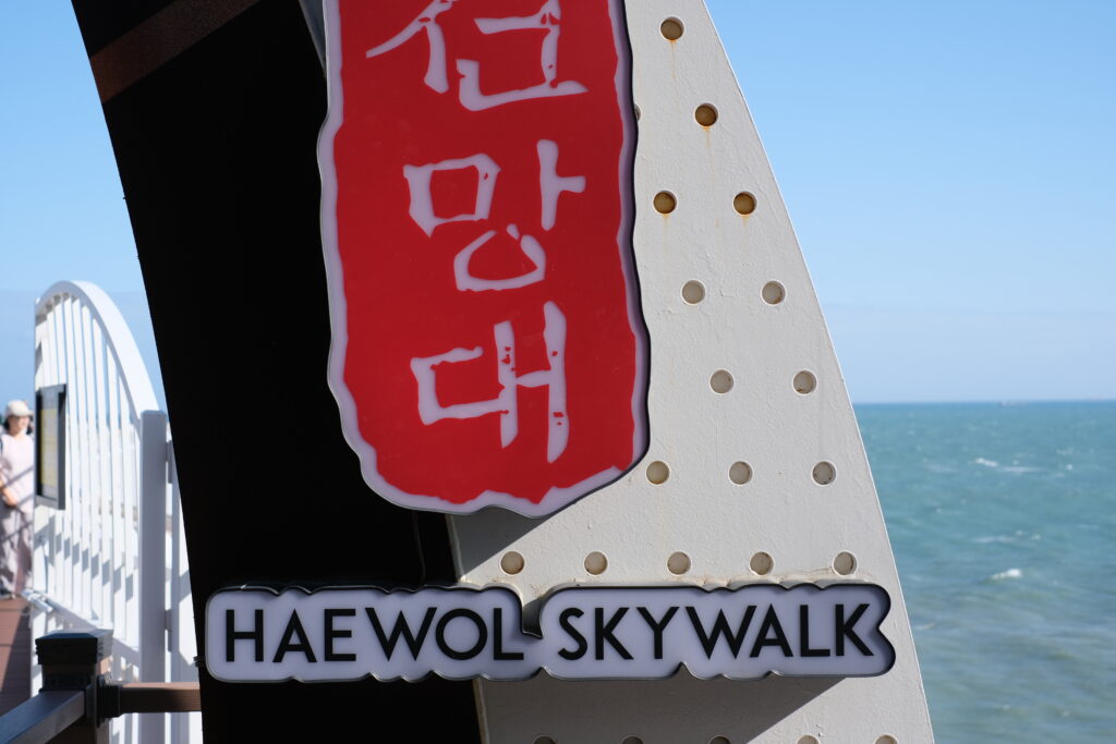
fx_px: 1643
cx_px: 558
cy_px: 372
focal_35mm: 53
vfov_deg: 25.5
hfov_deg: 37.5
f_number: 5
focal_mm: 35
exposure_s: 1/1000
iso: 320
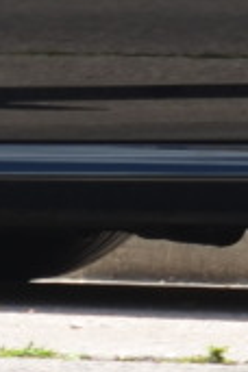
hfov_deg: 1.8
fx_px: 7963
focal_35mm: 771
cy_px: -66
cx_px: 638
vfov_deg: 2.7
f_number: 6.3
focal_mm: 55
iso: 100
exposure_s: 1/160
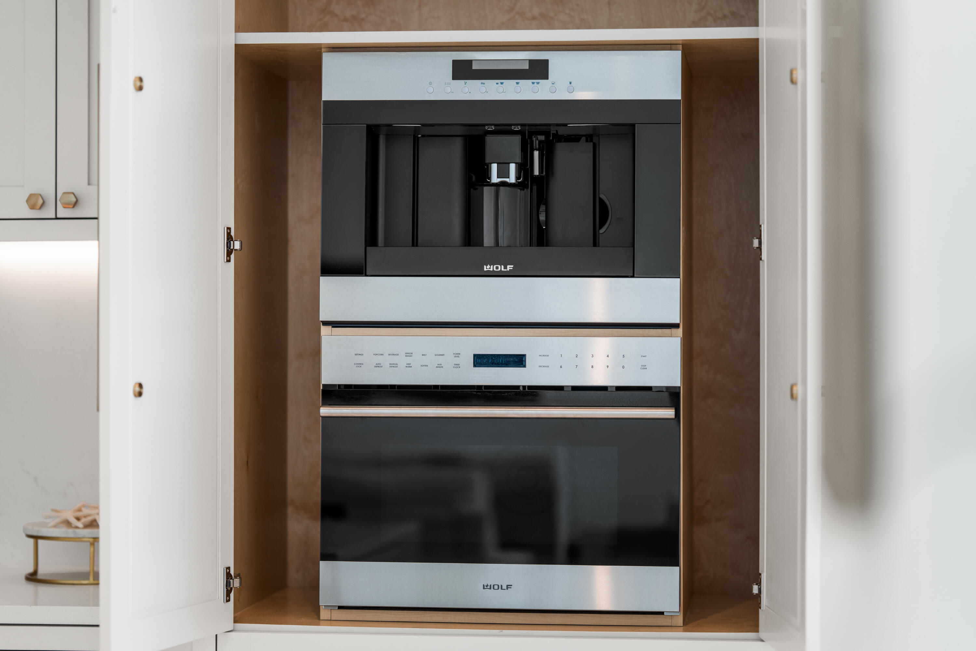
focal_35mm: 85
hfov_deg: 23.9
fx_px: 2304
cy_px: 326
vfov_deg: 16.1
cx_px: 488
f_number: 1.4
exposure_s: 1/80
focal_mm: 85
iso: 100
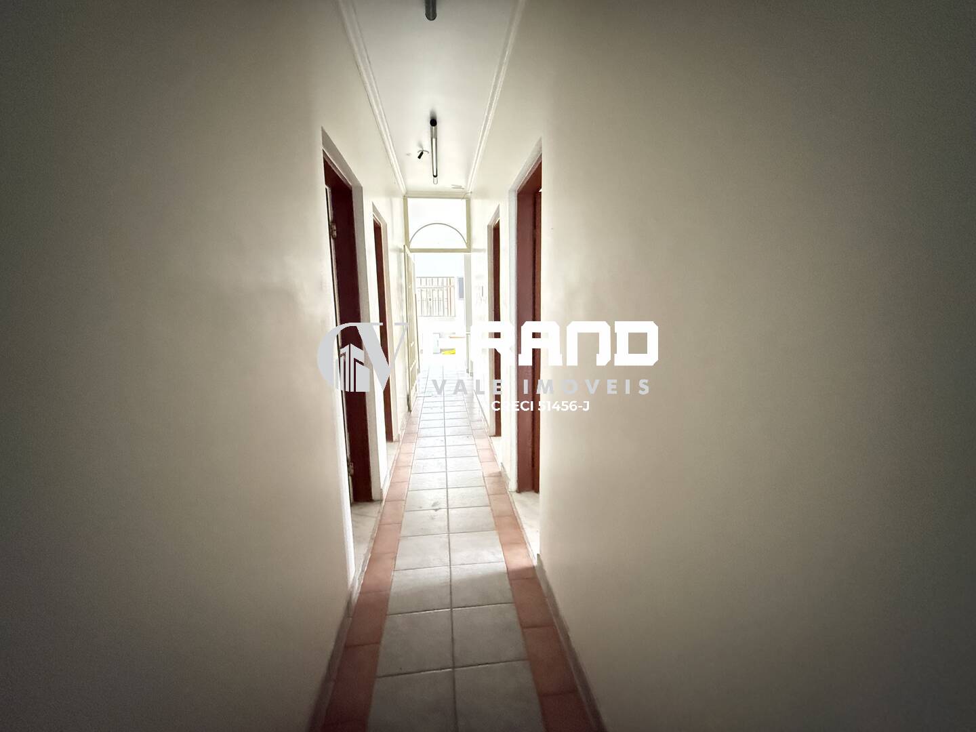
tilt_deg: -8.3
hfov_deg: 102.1
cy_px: 366
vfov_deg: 85.7
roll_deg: +1.1
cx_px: 488
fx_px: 395
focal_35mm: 14
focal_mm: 2.22
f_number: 2.2
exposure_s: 1/29
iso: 2500
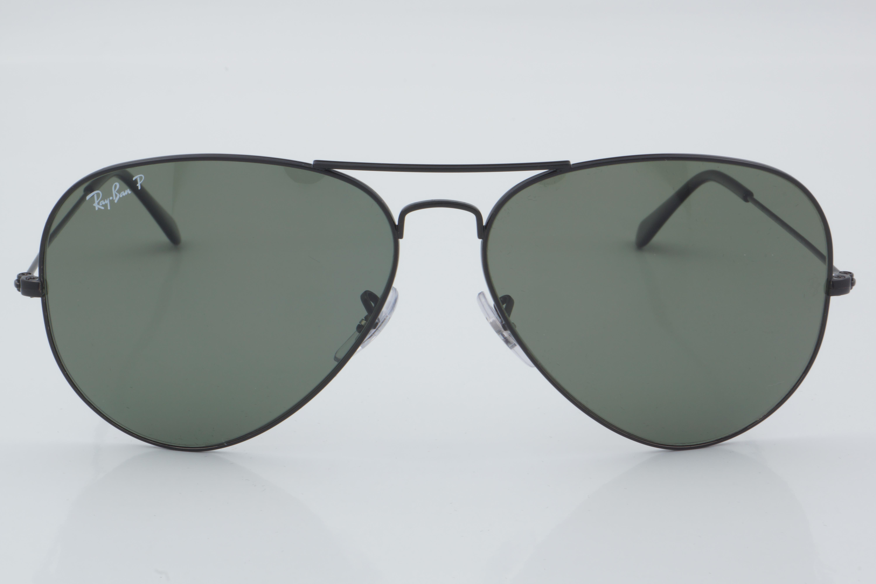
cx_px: 438
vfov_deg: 16.6
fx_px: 2007
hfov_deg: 24.6
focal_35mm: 82
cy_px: 292
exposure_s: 1/4
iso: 100
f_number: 32
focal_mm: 55
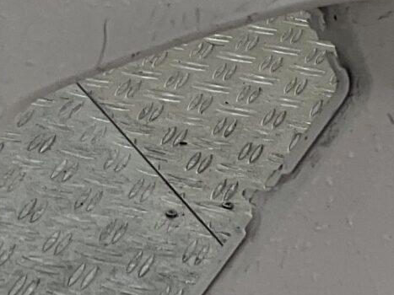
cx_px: 236
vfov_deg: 9.3
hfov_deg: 12.4
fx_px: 1809
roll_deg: -6.9
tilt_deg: -25.8
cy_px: 16
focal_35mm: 159
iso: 20
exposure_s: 1/120
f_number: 1.8
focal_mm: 3
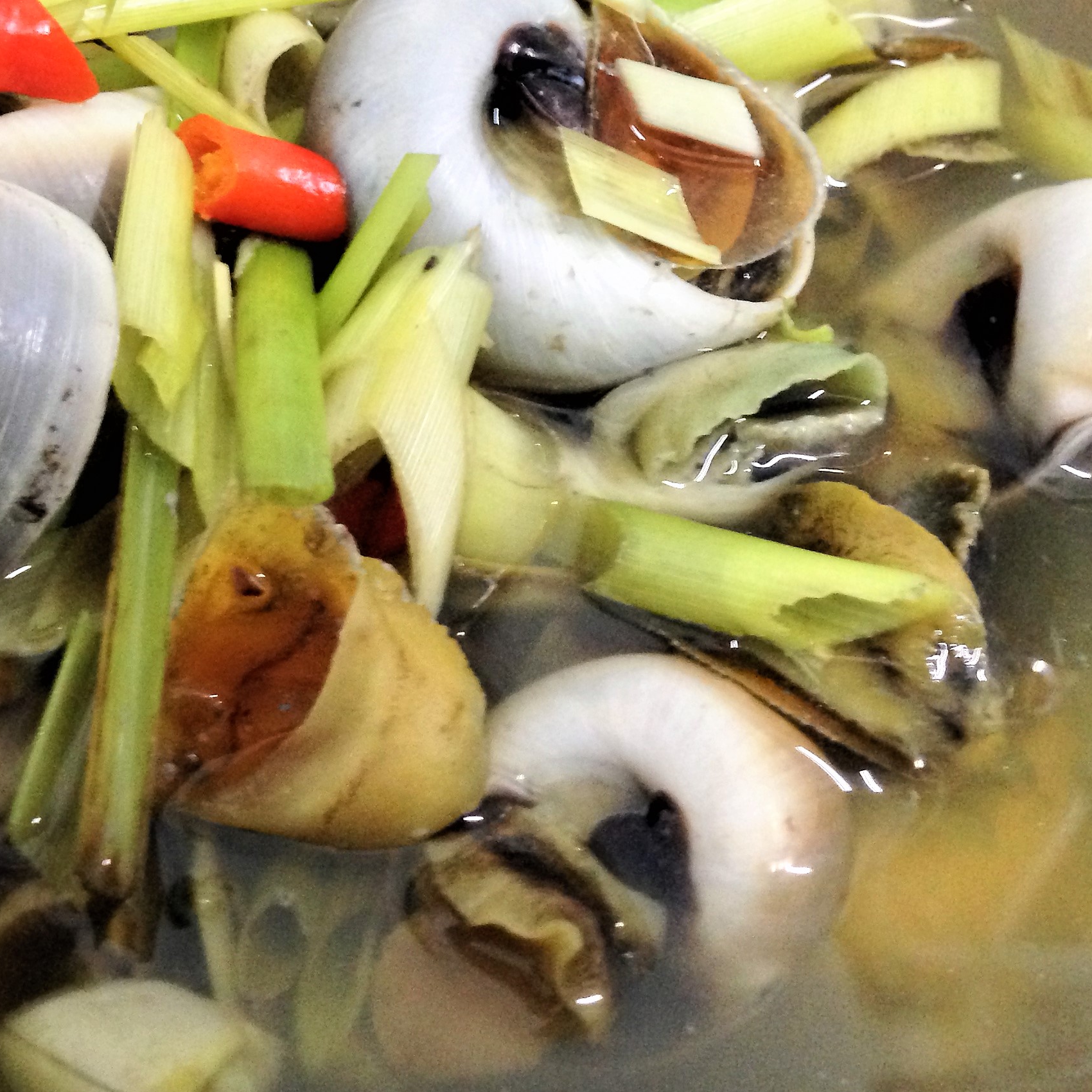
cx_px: 264
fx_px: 1999
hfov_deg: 30.0
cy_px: 437
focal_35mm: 56
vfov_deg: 30.5
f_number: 2.4
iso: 320
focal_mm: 4.12
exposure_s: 1/17
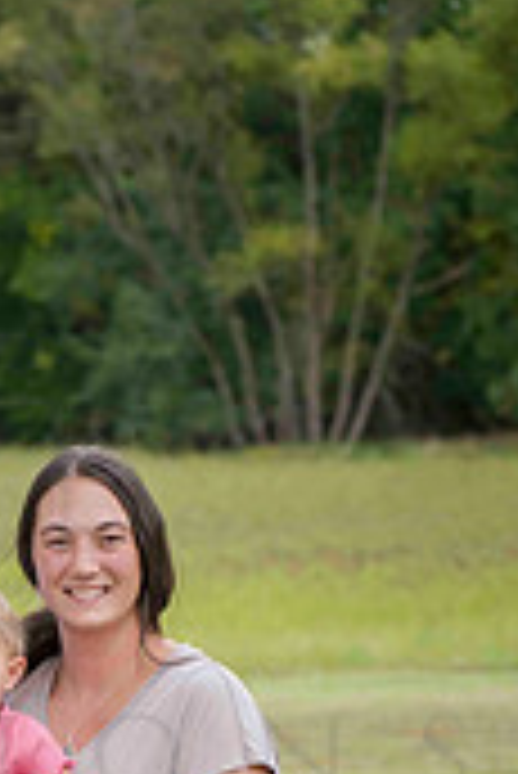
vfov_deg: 9.7
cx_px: -126
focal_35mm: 209
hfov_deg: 6.5
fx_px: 4502
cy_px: 914
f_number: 5
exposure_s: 1/400
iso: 400
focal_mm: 80
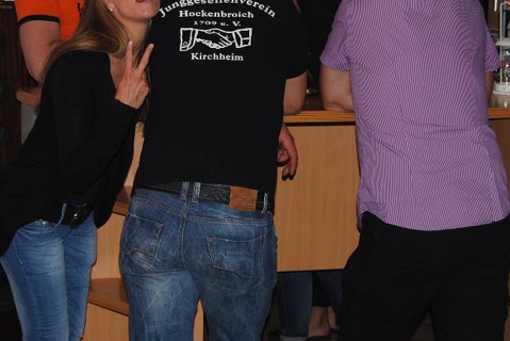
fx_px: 1231
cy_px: 91
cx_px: 210
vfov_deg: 15.7
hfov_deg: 23.4
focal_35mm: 87
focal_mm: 35
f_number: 4.5
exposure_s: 1/60
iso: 200
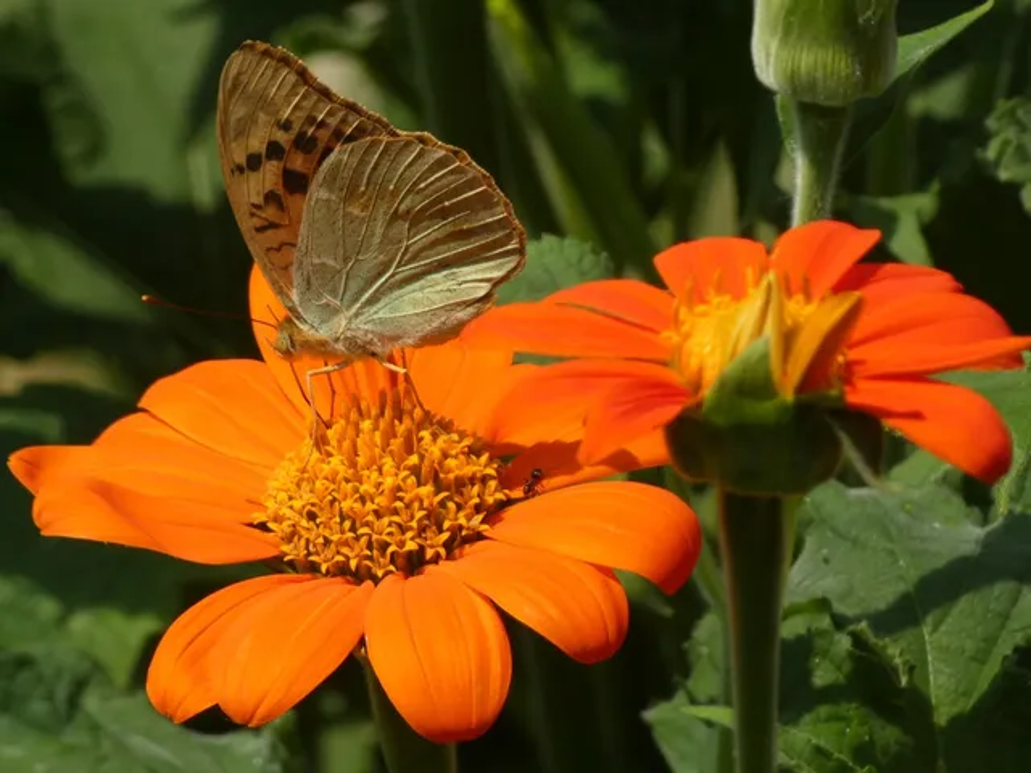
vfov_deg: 3.1
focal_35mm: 484
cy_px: 386
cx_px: 516
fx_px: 14415
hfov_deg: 4.1
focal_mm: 86.7
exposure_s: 1/160
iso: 80
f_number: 5.6
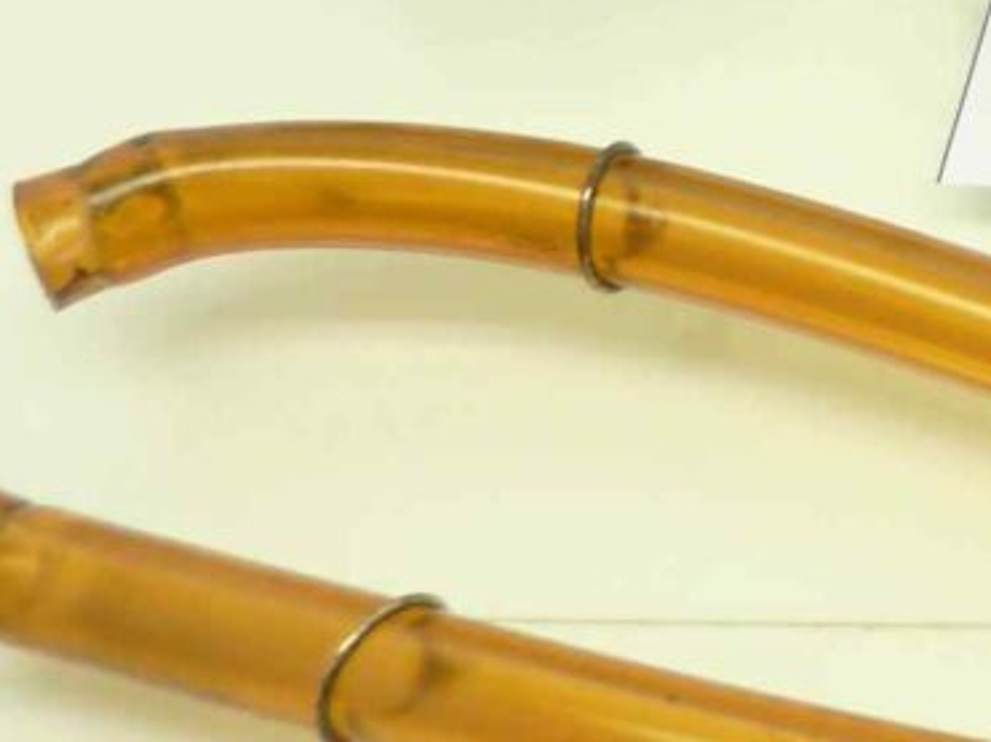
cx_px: 1702
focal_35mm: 101
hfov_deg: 16.7
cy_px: -148
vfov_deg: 14.2
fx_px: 2891
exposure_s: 1/20
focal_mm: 4.1
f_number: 3.3
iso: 80
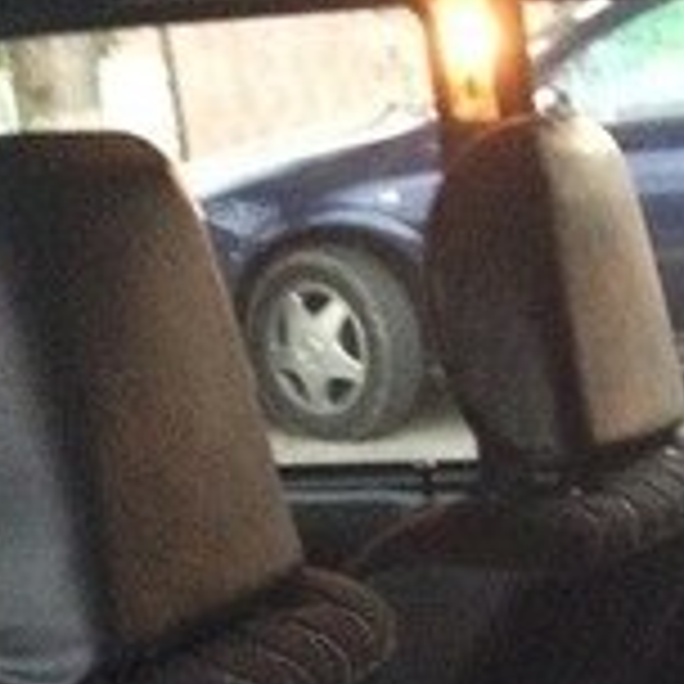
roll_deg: +5.4
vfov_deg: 14.5
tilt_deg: -20.8
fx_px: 2481
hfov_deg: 15.5
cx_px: 634
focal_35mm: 111
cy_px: 1055
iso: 400
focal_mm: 4.15
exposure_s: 1/17
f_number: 2.2
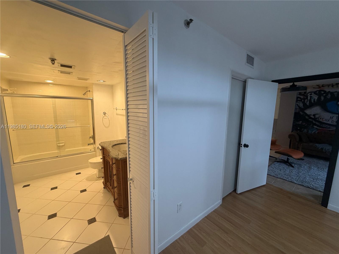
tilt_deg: -7.8
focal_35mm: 14
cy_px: 127
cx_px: 170
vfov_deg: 85.7
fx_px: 137
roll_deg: -1.0
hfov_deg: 102.1
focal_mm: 2.22
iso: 200
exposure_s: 1/60
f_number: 2.2
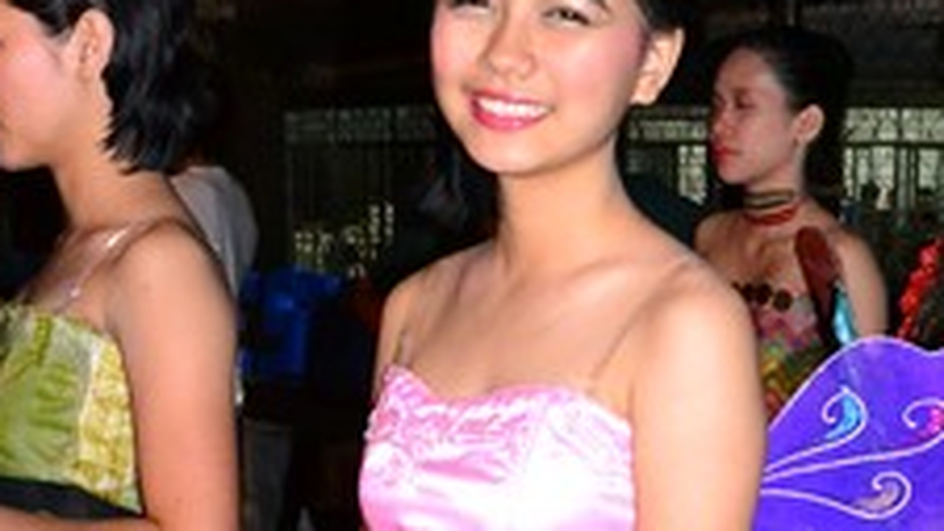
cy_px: 732
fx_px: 2002
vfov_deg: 14.3
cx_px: 583
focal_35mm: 80
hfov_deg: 26.5
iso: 3200
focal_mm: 18
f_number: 5.6
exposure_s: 1/60
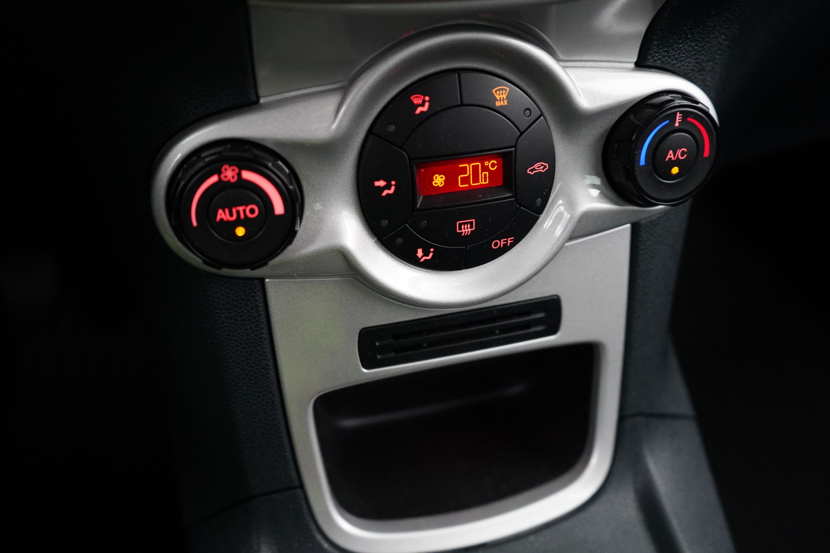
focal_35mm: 28
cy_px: 276
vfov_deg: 46.4
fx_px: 646
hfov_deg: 65.5
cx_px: 415
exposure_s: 1/60
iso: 5000
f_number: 3.5
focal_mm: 28
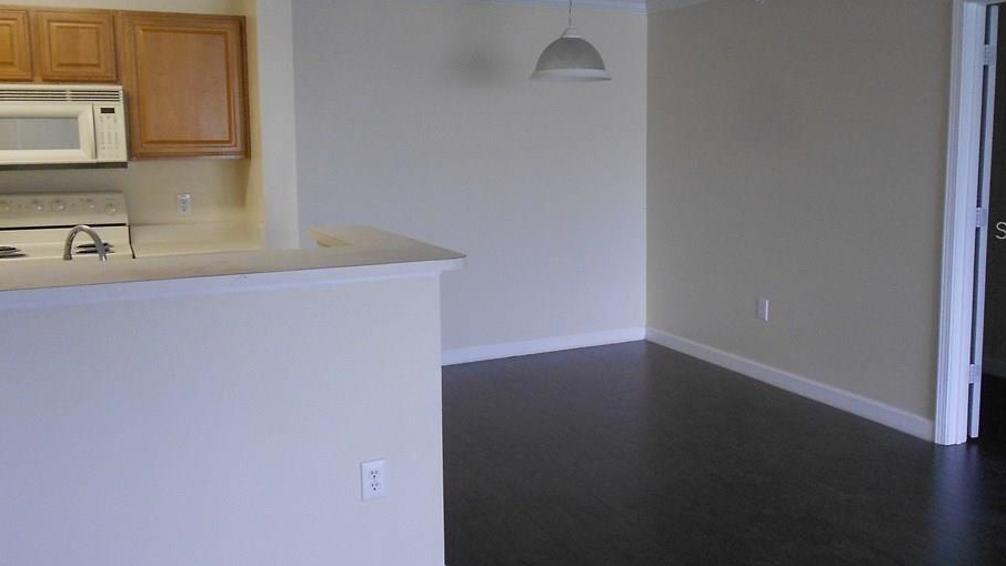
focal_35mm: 32
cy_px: 230
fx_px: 854
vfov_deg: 36.6
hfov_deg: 61.0
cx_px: 532
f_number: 3.2
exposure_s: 1/30
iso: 320
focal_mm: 4.6
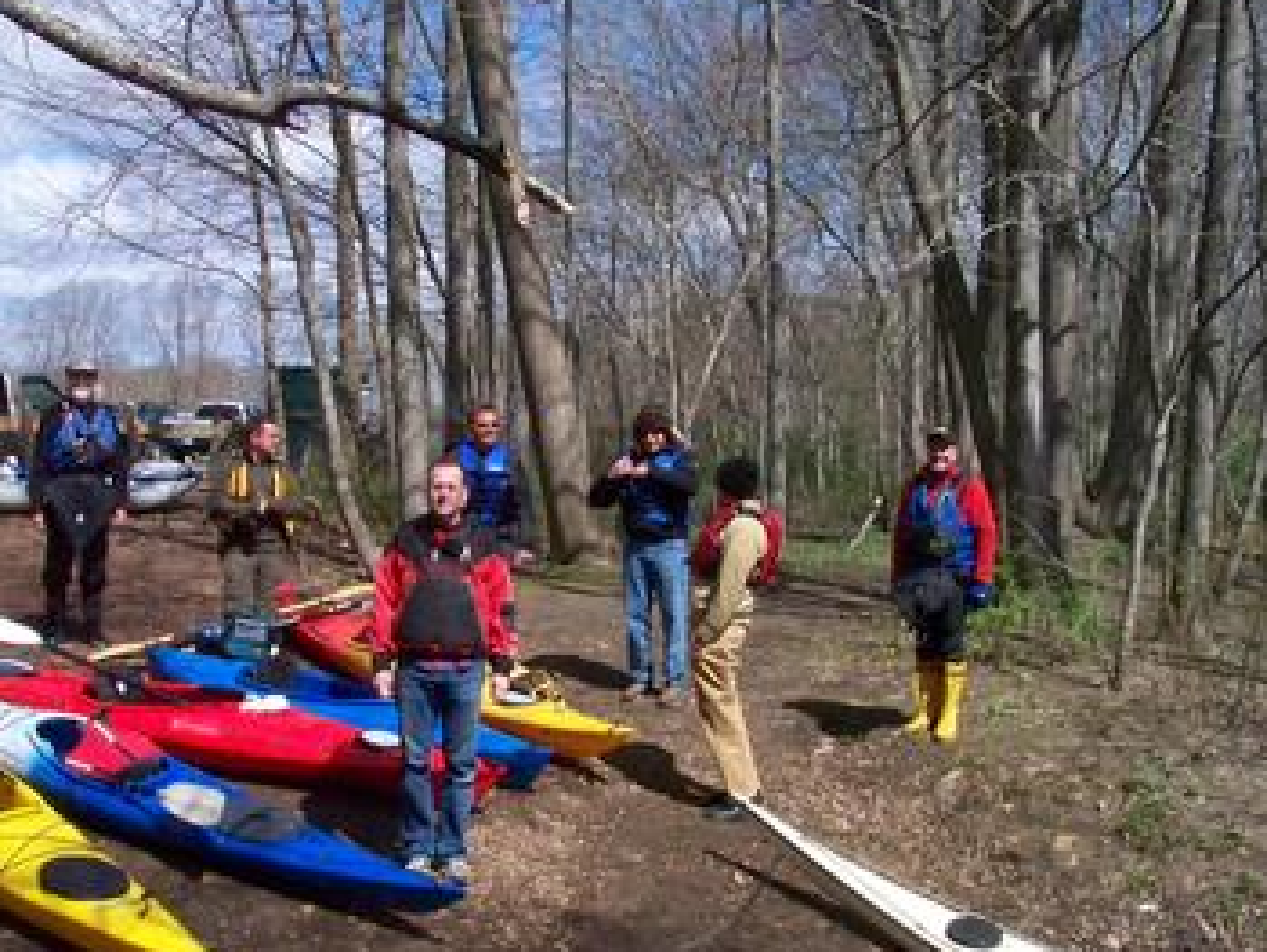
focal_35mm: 47
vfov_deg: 30.7
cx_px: 411
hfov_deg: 39.9
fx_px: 1721
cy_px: 623
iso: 400
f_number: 5.6
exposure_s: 1/2000
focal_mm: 5.85
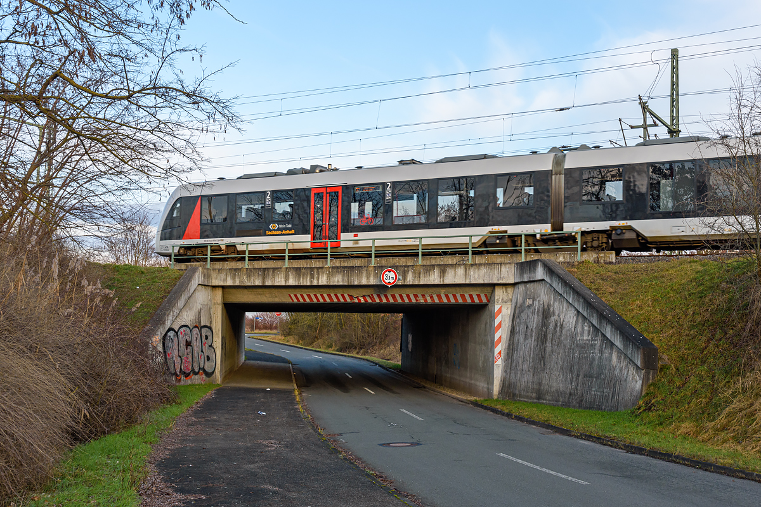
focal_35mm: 38
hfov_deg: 51.3
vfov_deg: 35.5
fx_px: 793
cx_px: 380
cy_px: 254
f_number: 7.1
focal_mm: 25
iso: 200
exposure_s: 1/200
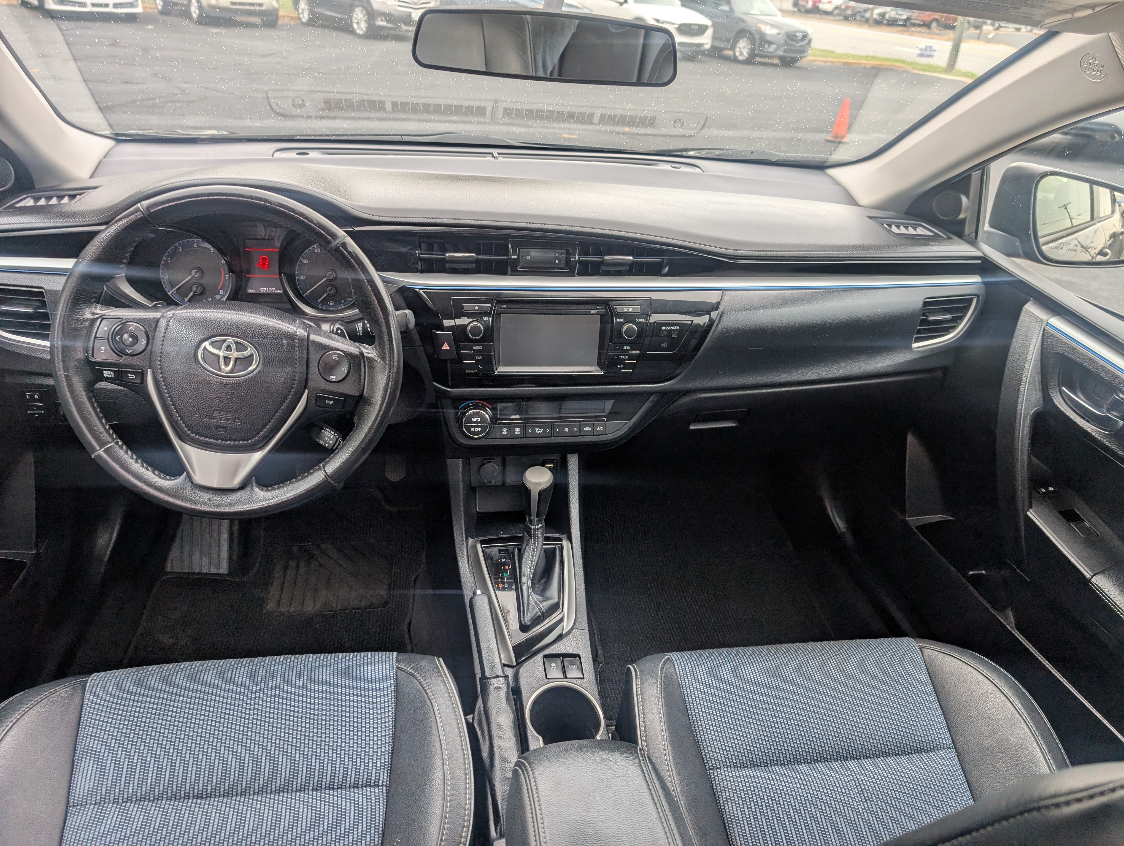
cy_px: 423
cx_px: 562
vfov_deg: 56.9
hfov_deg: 71.5
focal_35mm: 24
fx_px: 780
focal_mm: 6.9
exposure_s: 1/64.6
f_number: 1.68
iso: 32
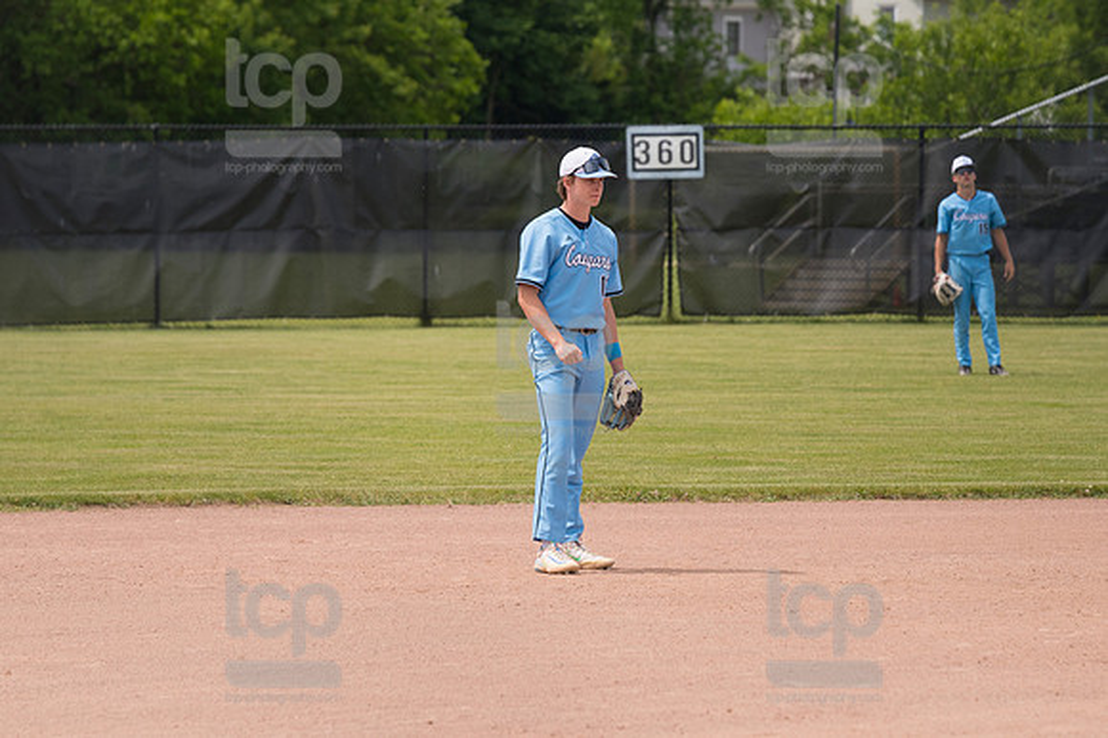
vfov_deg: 4.6
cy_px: 369
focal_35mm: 300
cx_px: 554
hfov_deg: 6.9
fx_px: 9228
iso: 320
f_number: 5.6
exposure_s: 1/1600
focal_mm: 200
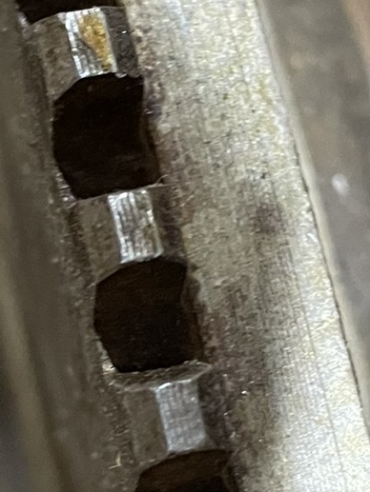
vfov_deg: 19.0
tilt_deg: -87.0
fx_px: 1467
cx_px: 202
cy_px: 366
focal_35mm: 103
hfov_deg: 14.4
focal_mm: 4.2
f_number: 1.6
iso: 640
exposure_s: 1/35
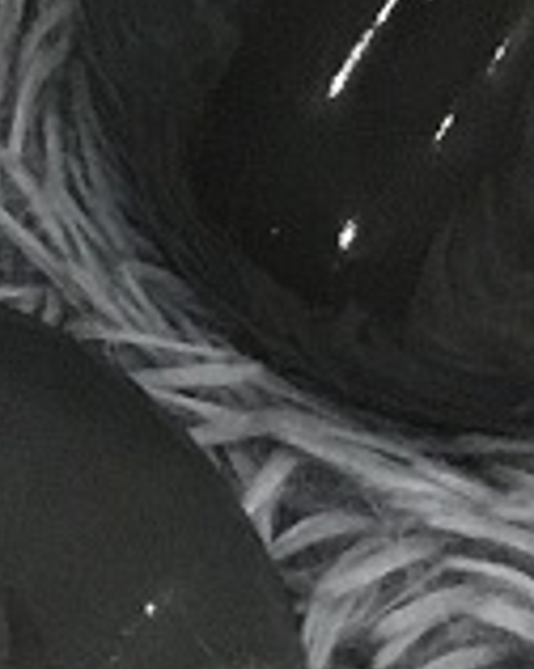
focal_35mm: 230
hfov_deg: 6.6
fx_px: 4553
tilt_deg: -55.9
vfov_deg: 8.2
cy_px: -462
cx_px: -267
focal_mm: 3.3
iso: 200
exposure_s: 1/33
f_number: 2.4
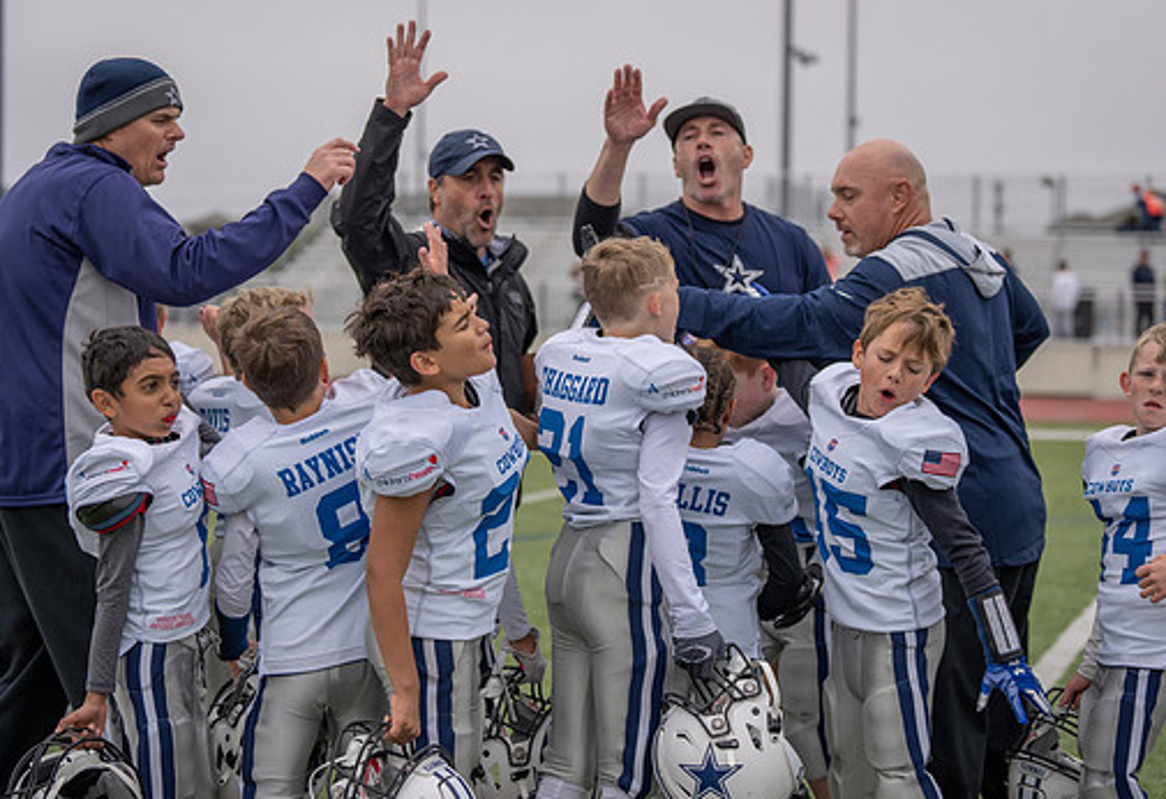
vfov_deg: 15.8
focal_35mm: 88
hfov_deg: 22.9
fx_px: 2875
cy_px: 388
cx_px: 582
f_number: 2.8
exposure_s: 1/1250
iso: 200
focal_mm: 70
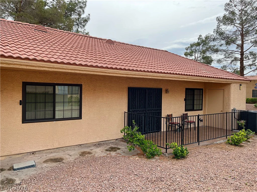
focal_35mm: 26
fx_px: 193
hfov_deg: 67.3
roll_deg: -1.0
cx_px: 128
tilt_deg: -2.0
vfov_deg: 53.1
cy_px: 96
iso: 50
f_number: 1.6
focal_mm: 5.1
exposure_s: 1/1580
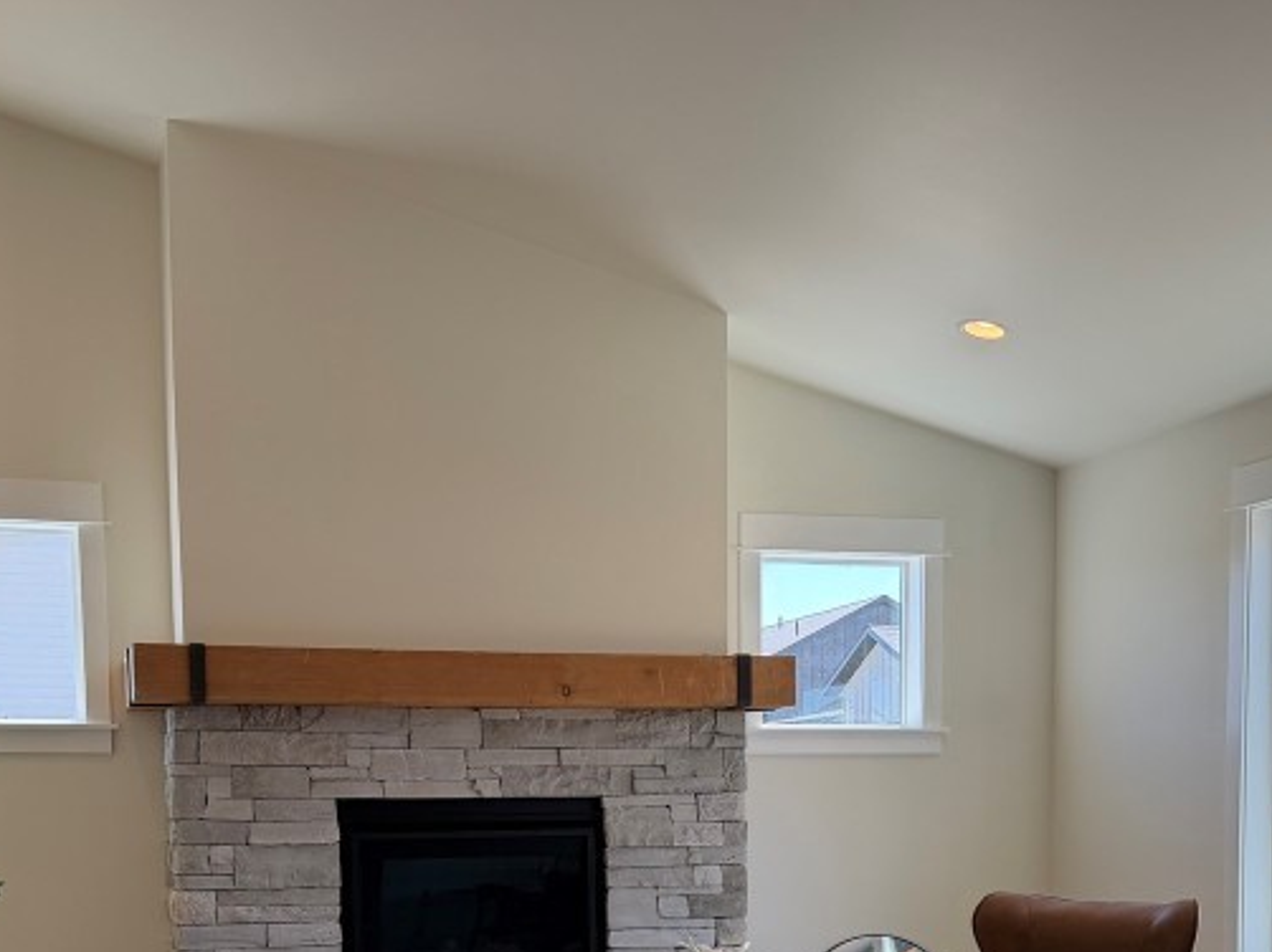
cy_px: 927
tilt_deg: -4.8
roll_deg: +0.9
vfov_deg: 28.1
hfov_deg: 38.9
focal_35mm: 49
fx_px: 1800
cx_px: 616
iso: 80
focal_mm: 6.76
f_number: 1.78
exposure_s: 1/200
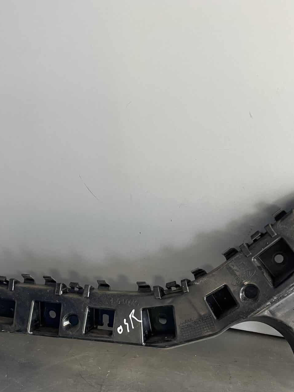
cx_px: 152
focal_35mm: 42
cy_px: 292
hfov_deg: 34.3
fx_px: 476
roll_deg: -1.9
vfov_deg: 43.4
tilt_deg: -34.8
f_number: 1.6
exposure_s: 1/60
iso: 125
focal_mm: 5.1
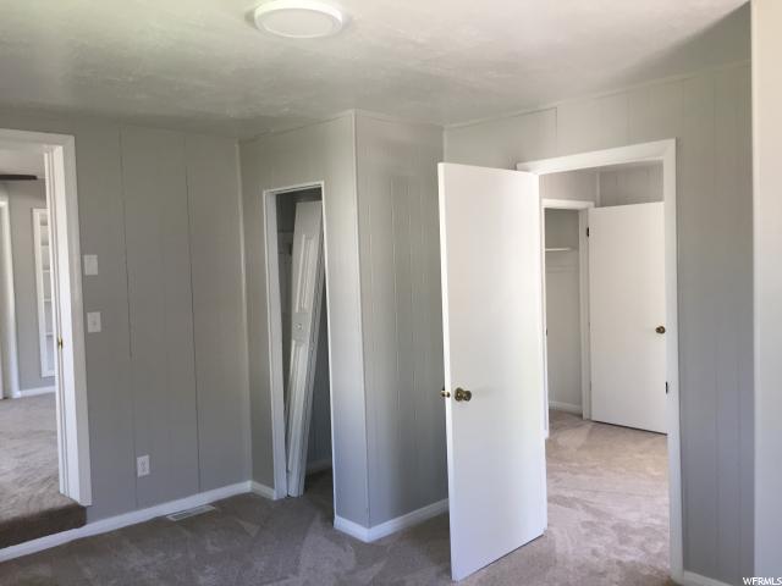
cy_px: 293
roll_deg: -0.1
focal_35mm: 29
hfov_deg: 61.7
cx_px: 391
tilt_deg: -1.8
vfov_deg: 48.2
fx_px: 655
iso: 32
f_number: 2.2
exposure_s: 1/30
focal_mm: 4.15
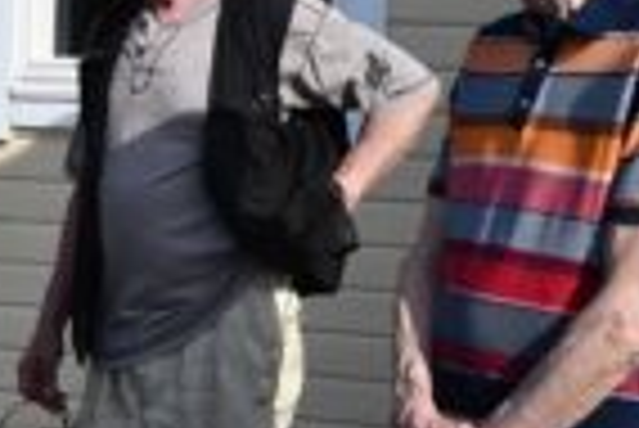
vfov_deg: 11.4
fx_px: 2097
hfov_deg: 17.2
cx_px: 108
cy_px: -97
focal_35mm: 118
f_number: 14
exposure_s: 1/800
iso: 640
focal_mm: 28
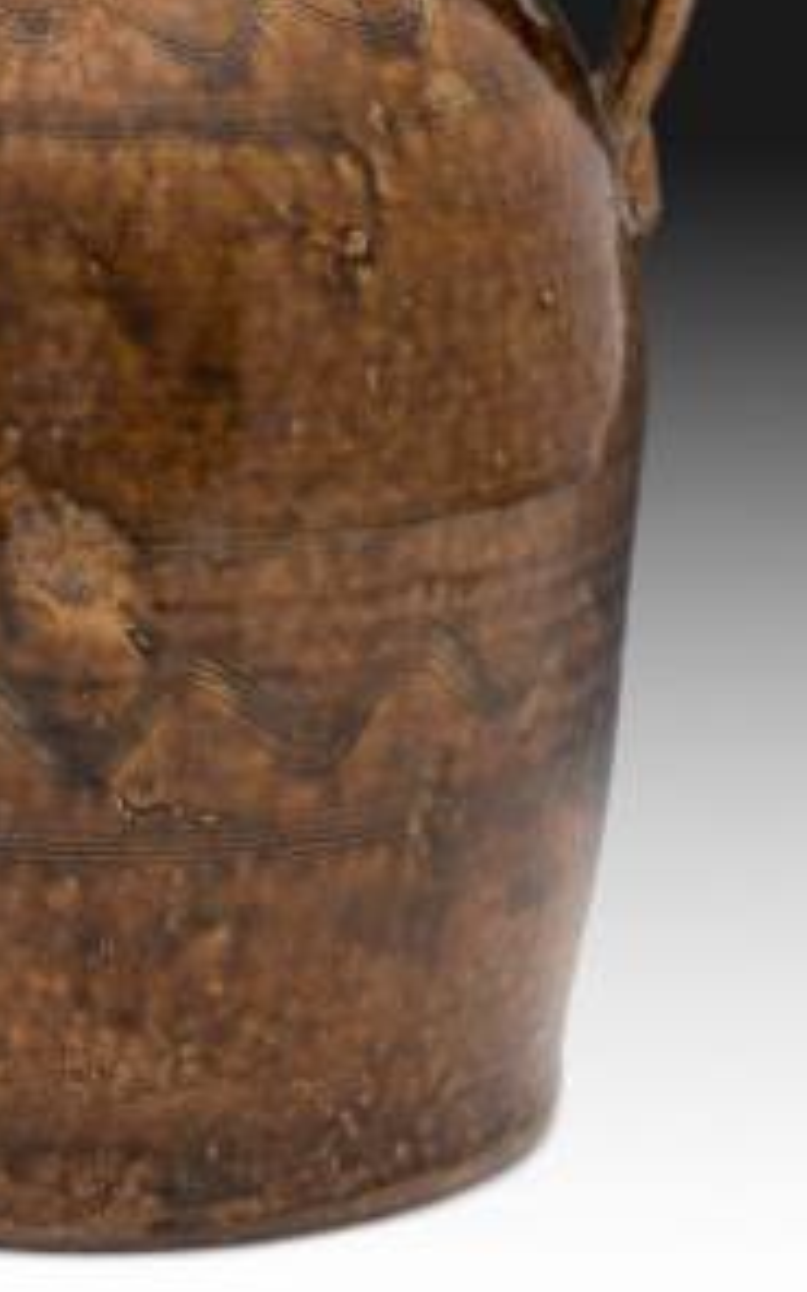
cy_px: 436
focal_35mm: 177
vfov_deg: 11.8
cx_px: 98
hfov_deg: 7.4
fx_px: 6229
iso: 100
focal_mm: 105
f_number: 36
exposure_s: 1/125
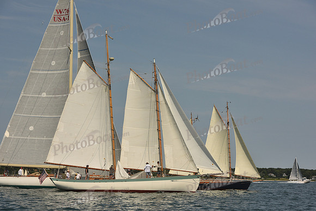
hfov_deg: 28.8
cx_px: 158
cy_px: 106
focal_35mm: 70
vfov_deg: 19.5
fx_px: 615
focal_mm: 70
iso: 320
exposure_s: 1/1250
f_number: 9
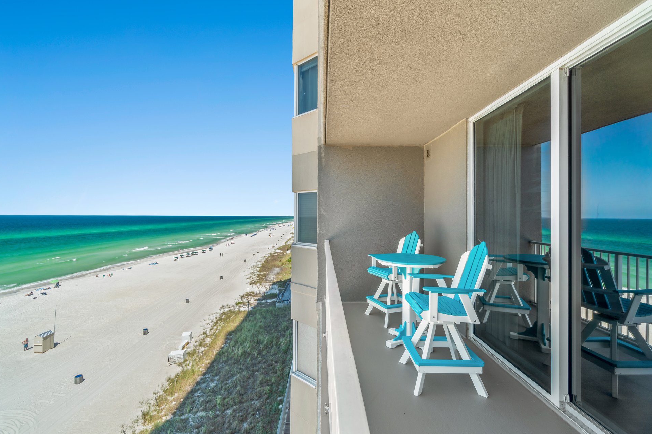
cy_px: 219
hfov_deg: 96.7
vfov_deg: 73.7
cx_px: 322
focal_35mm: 16
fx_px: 290
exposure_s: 1/6
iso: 100
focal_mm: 10
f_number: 8
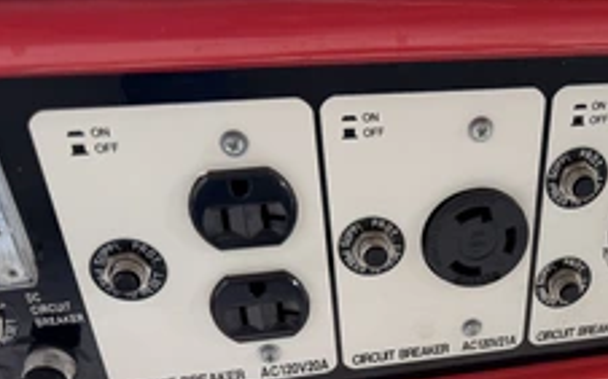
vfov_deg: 27.2
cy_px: 363
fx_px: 745
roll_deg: -1.7
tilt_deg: -38.5
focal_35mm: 45
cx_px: 506
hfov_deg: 42.0
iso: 64
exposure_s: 1/181
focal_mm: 6.76
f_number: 1.78
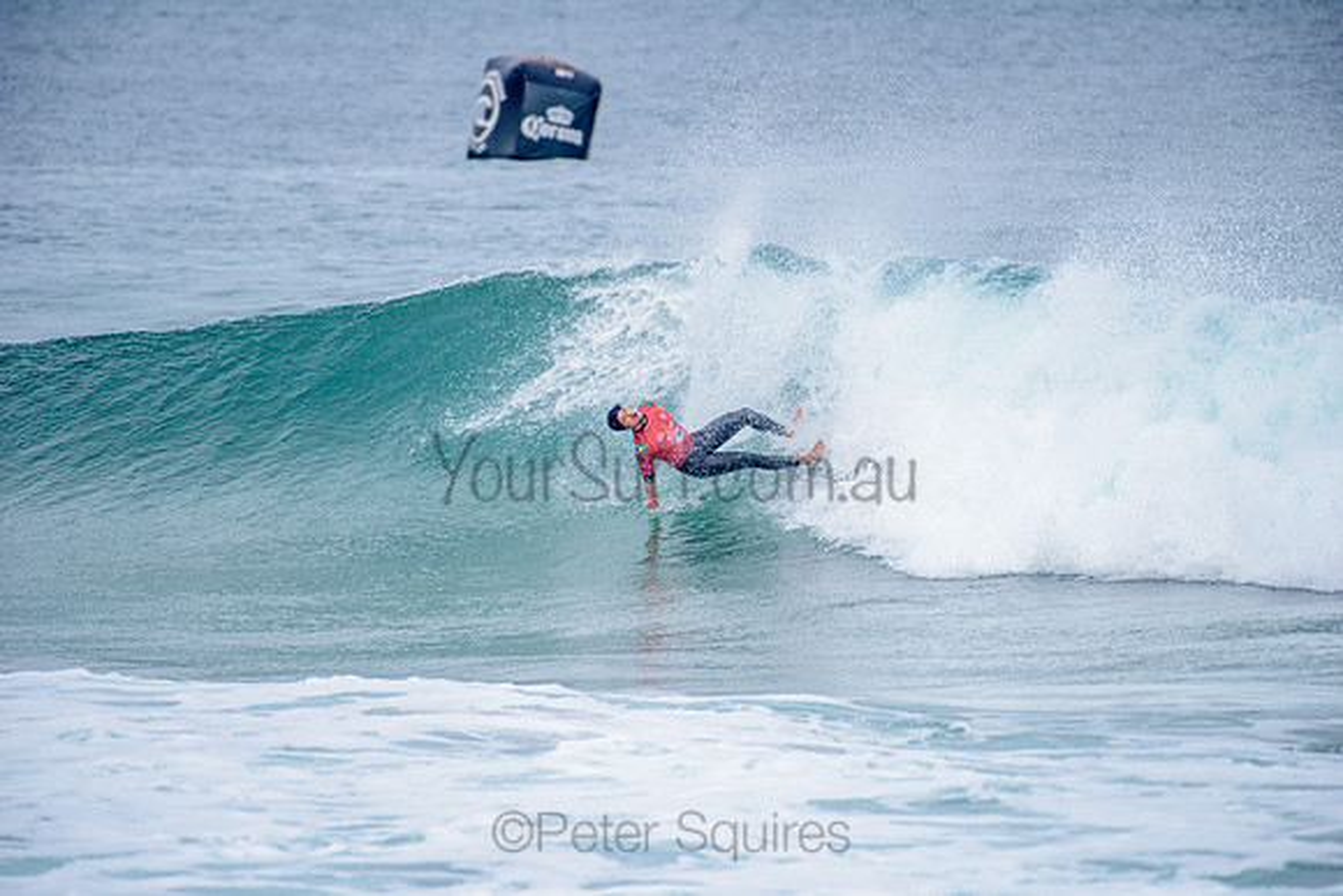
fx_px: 18656
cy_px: 448
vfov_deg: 2.8
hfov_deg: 4.1
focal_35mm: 500
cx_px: 672
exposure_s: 1/2000
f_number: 5.6
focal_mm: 500
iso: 320
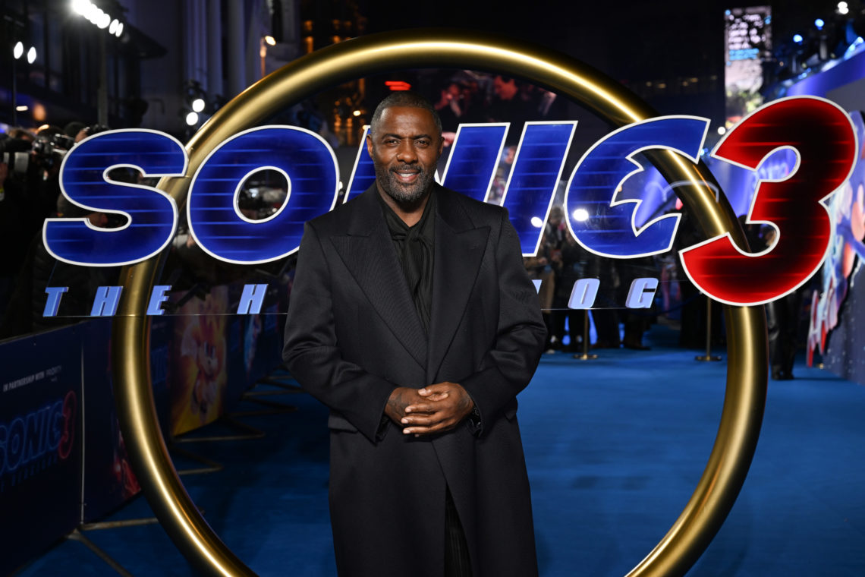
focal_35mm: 60
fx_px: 1442
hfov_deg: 33.4
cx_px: 432
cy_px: 288
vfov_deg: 22.6
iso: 640
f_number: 5.6
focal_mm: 60
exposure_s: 1/250
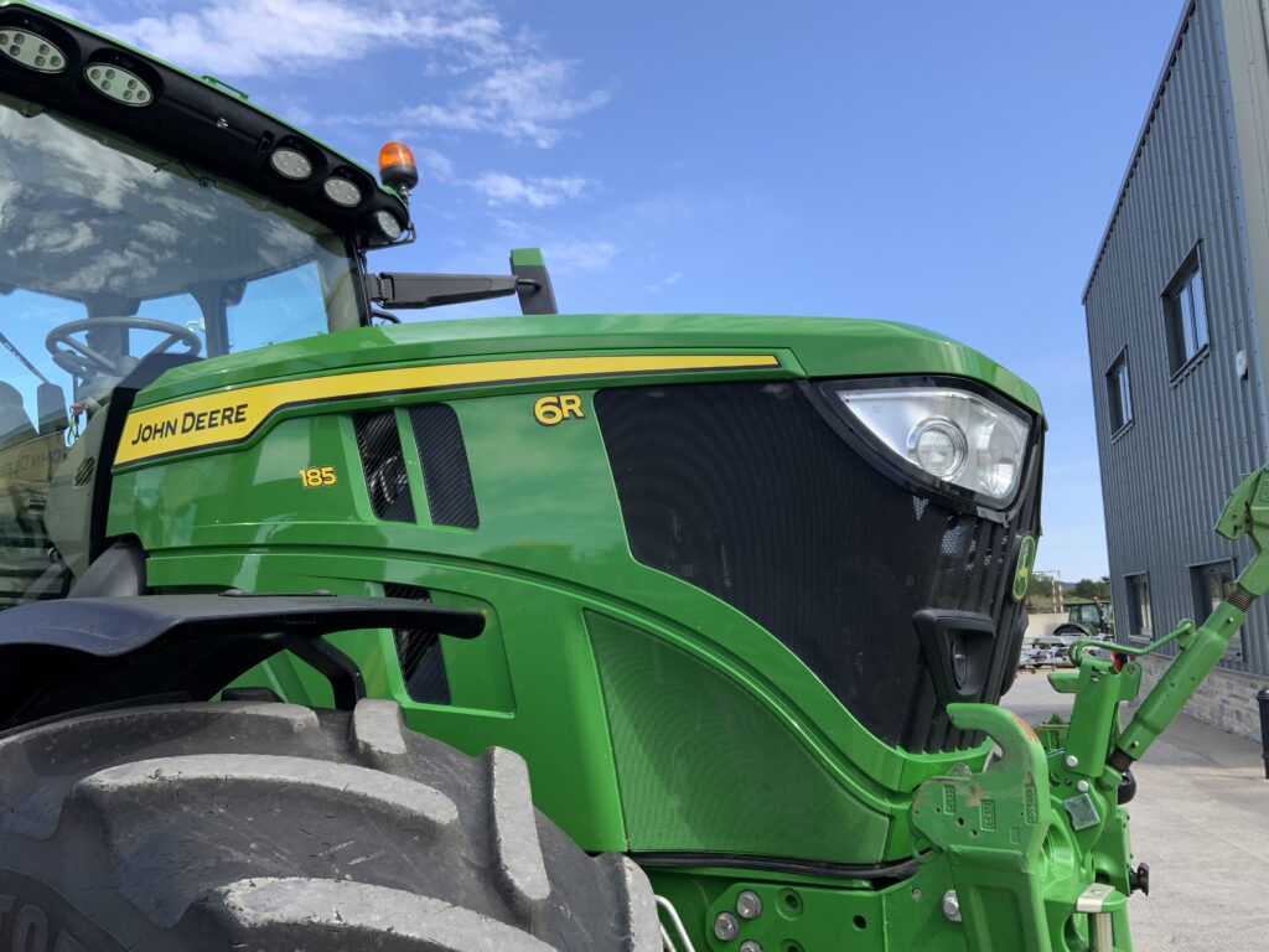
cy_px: 476
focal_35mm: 29
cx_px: 634
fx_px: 1063
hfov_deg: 61.7
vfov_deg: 48.2
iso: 16
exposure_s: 1/781
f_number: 1.8
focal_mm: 3
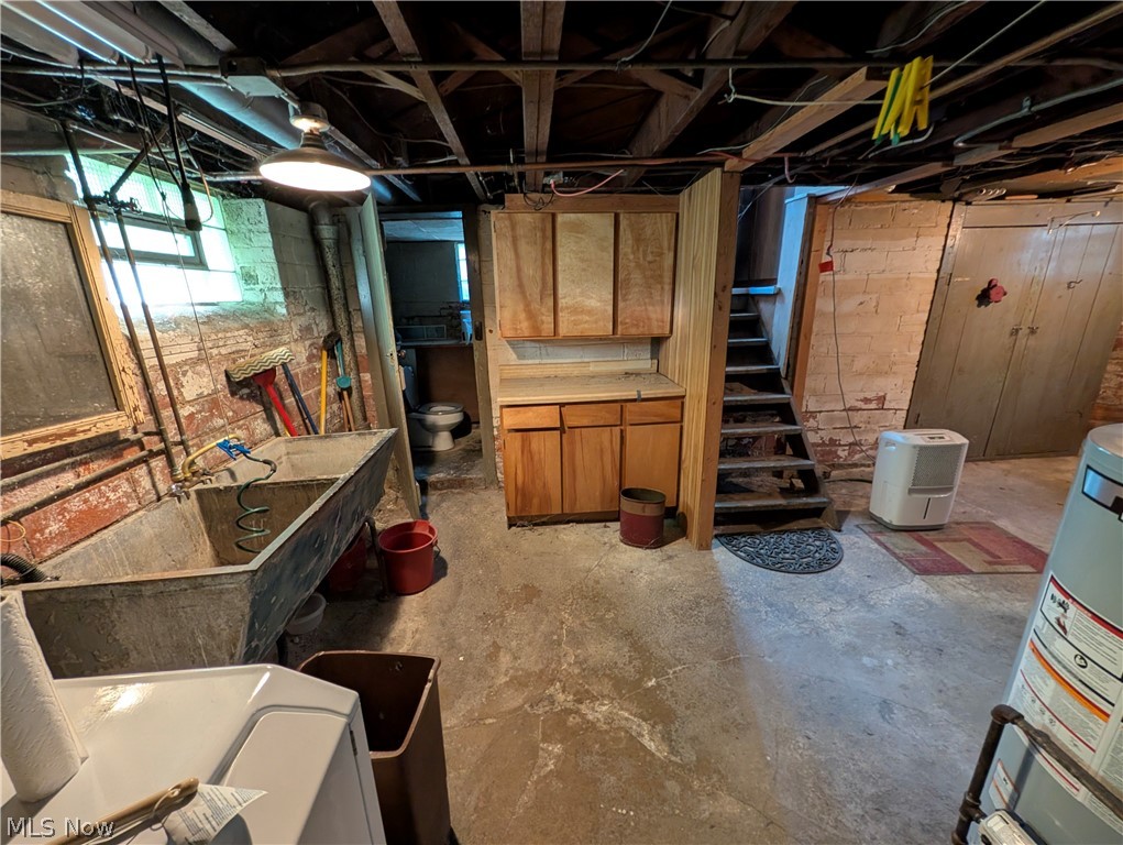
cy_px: 422
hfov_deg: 110.5
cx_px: 562
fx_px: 390
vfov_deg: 94.6
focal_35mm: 12
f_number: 1.7
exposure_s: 1/24
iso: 225
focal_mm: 2.02
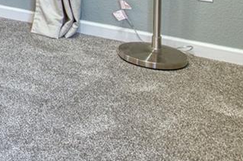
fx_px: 540
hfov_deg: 20.1
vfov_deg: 14.8
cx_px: -163
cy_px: -133
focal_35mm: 80
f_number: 4
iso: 500
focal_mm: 16
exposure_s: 1/60
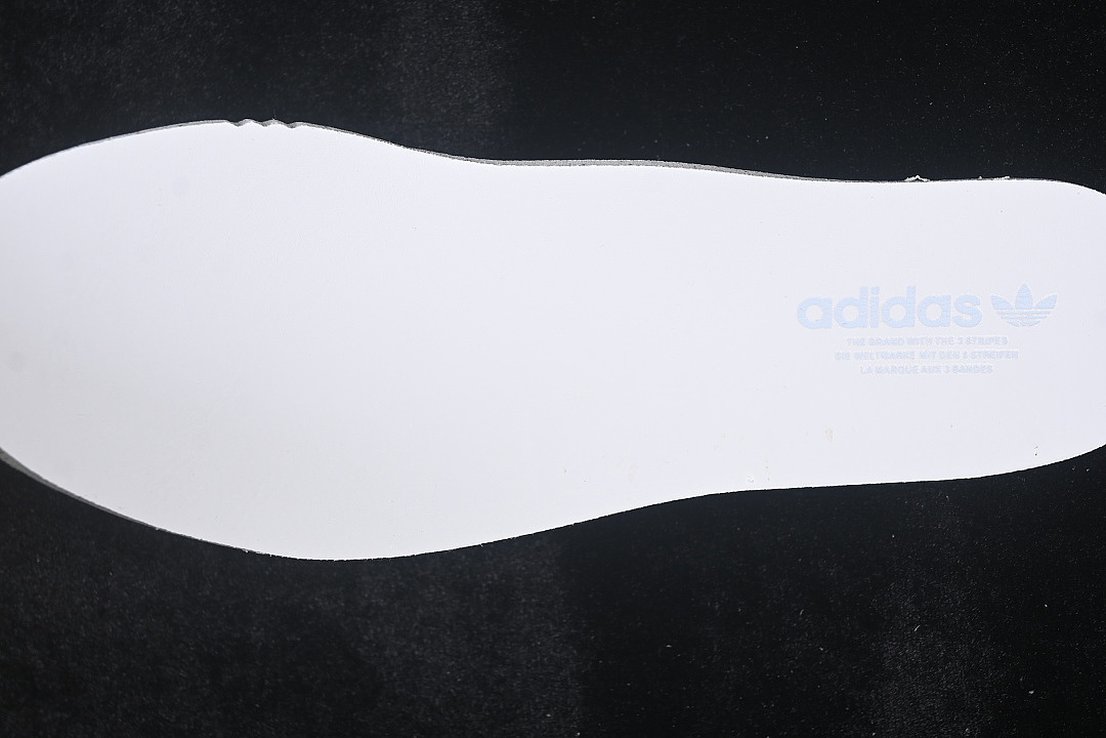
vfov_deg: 18.2
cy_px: 369
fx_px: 2304
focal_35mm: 75
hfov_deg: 27.0
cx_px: 553
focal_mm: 50
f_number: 7.1
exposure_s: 1/80
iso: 160
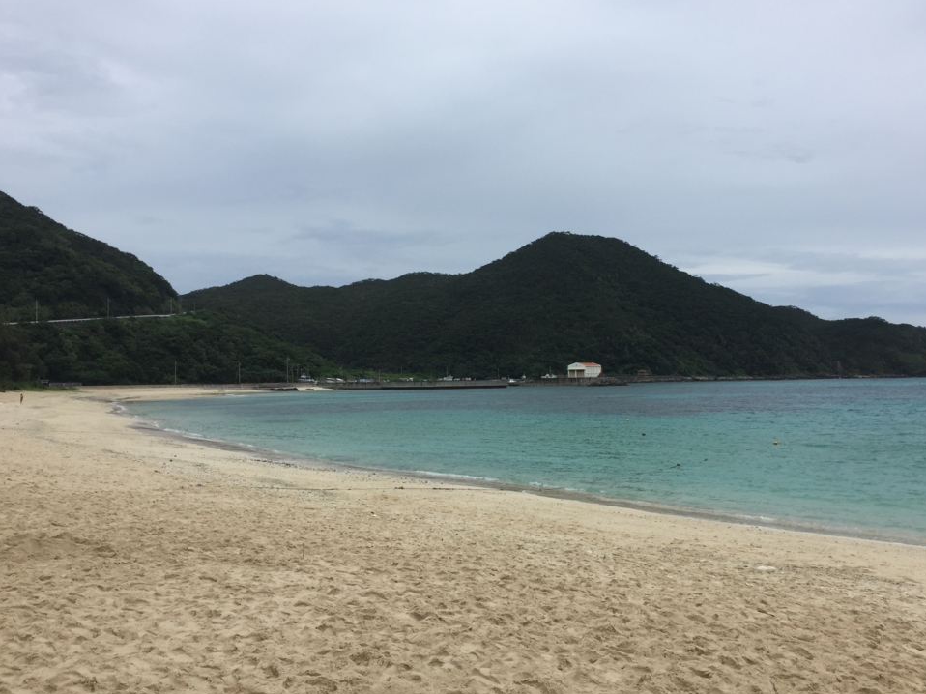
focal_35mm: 31
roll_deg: +0.9
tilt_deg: +4.2
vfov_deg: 45.4
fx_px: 829
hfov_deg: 58.3
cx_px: 491
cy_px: 335
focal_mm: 4.15
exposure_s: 1/1799
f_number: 2.2
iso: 32
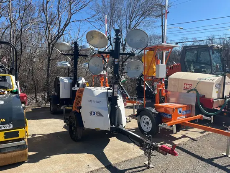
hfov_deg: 67.3
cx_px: 115
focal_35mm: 26
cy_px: 86
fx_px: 173
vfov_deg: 53.1
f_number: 1.6
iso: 50
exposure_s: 1/2410
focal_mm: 5.1
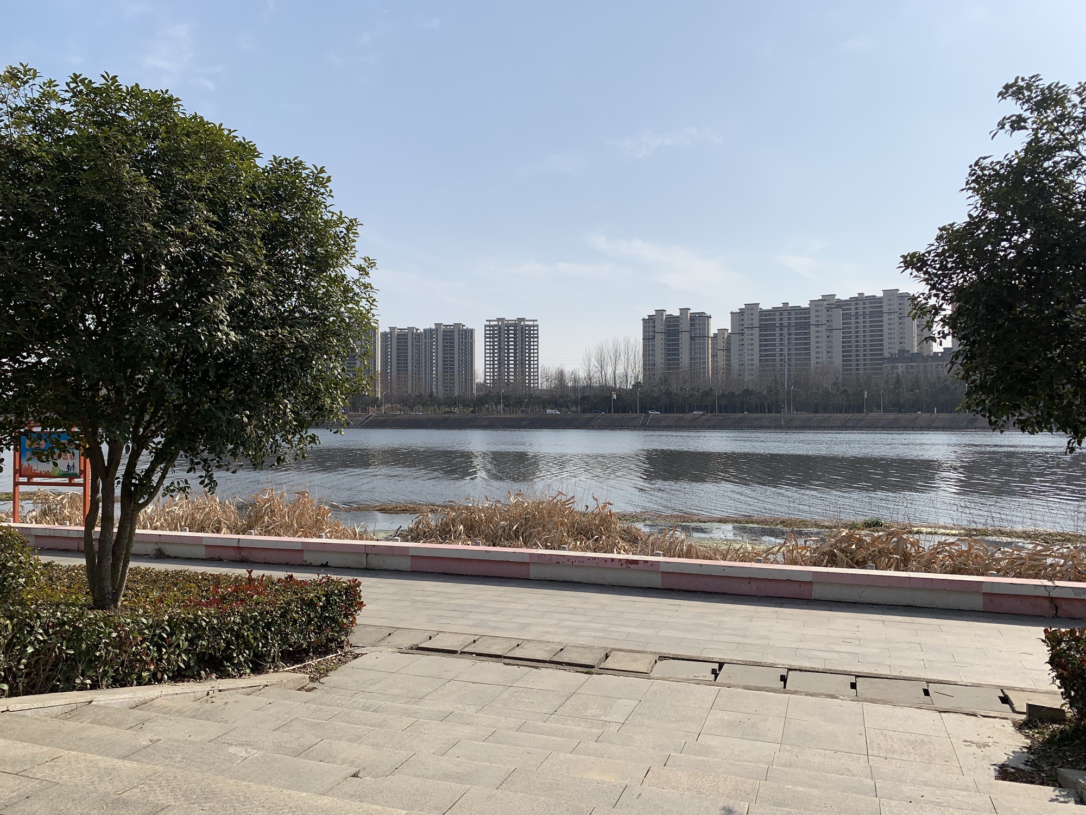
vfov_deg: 53.1
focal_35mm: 26
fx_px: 816
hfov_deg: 67.3
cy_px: 408
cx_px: 543
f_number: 1.8
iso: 25
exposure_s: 1/4098
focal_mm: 4.25
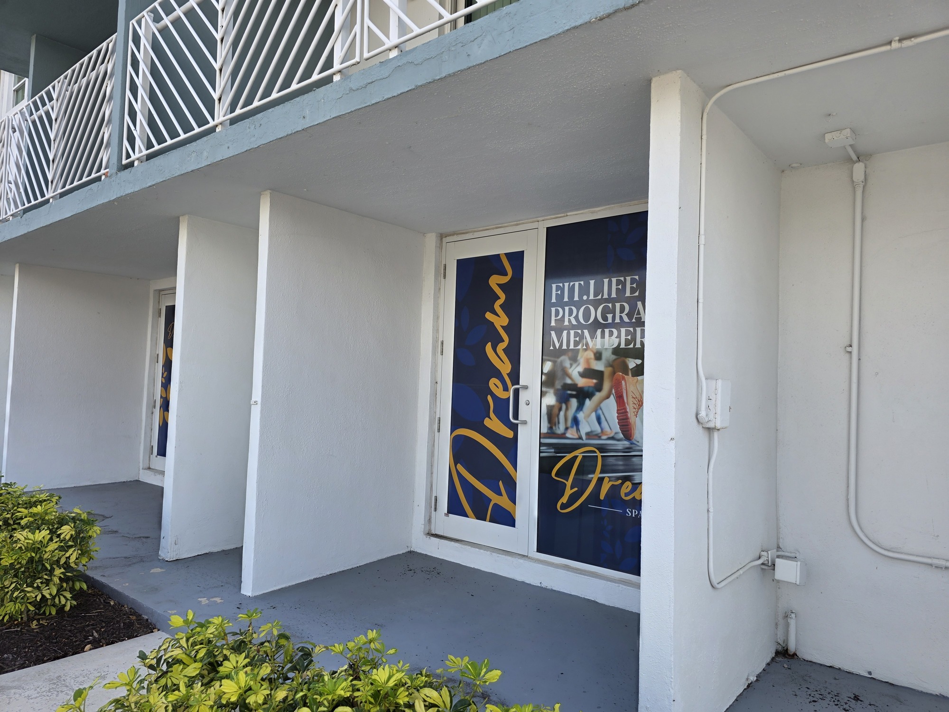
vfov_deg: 58.9
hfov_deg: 73.9
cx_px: 474
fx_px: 631
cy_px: 356
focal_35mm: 23
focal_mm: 6.3
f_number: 1.7
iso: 12
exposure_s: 1/180
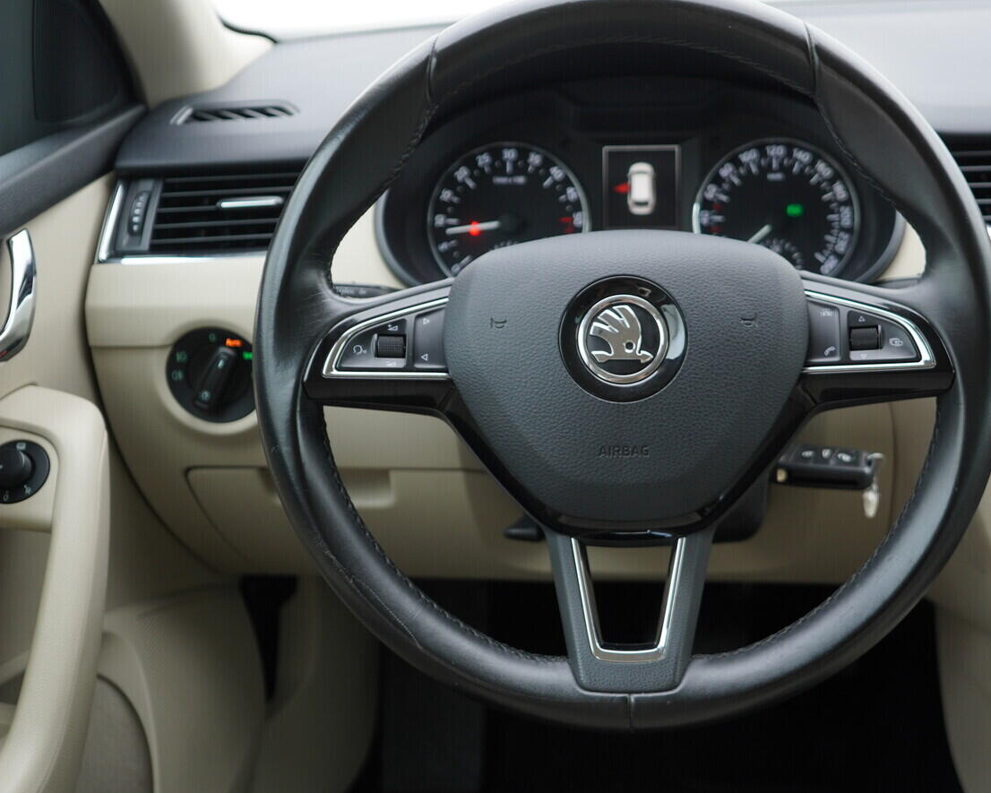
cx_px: 609
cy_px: 381
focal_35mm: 44
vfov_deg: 34.2
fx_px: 1291
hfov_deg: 41.7
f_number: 2.8
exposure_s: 1/40
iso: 160
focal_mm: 24
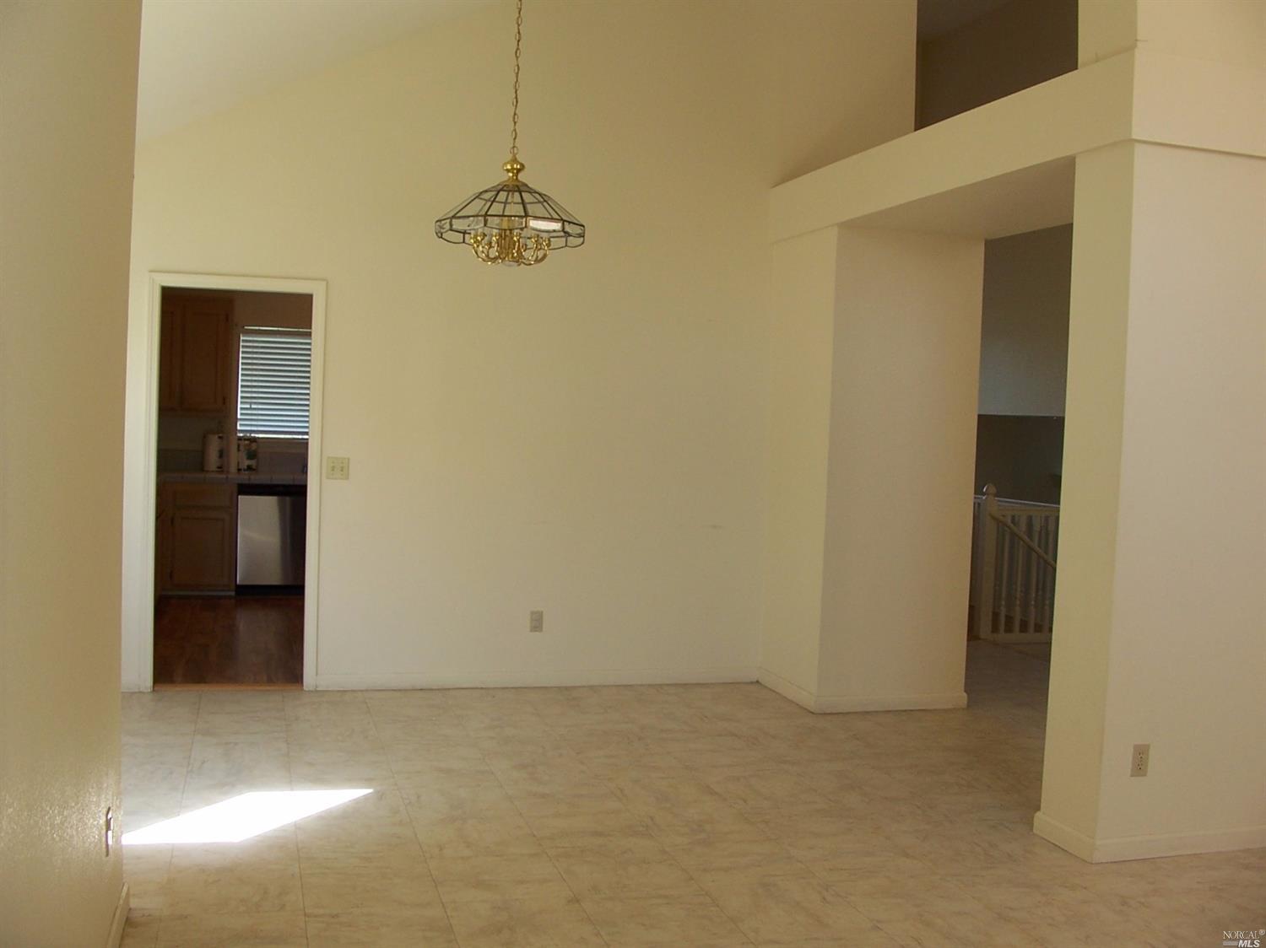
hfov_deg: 52.6
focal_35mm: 35
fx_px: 1280
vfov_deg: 40.7
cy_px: 474
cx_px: 633
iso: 80
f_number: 2.8
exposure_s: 1/90
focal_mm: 6
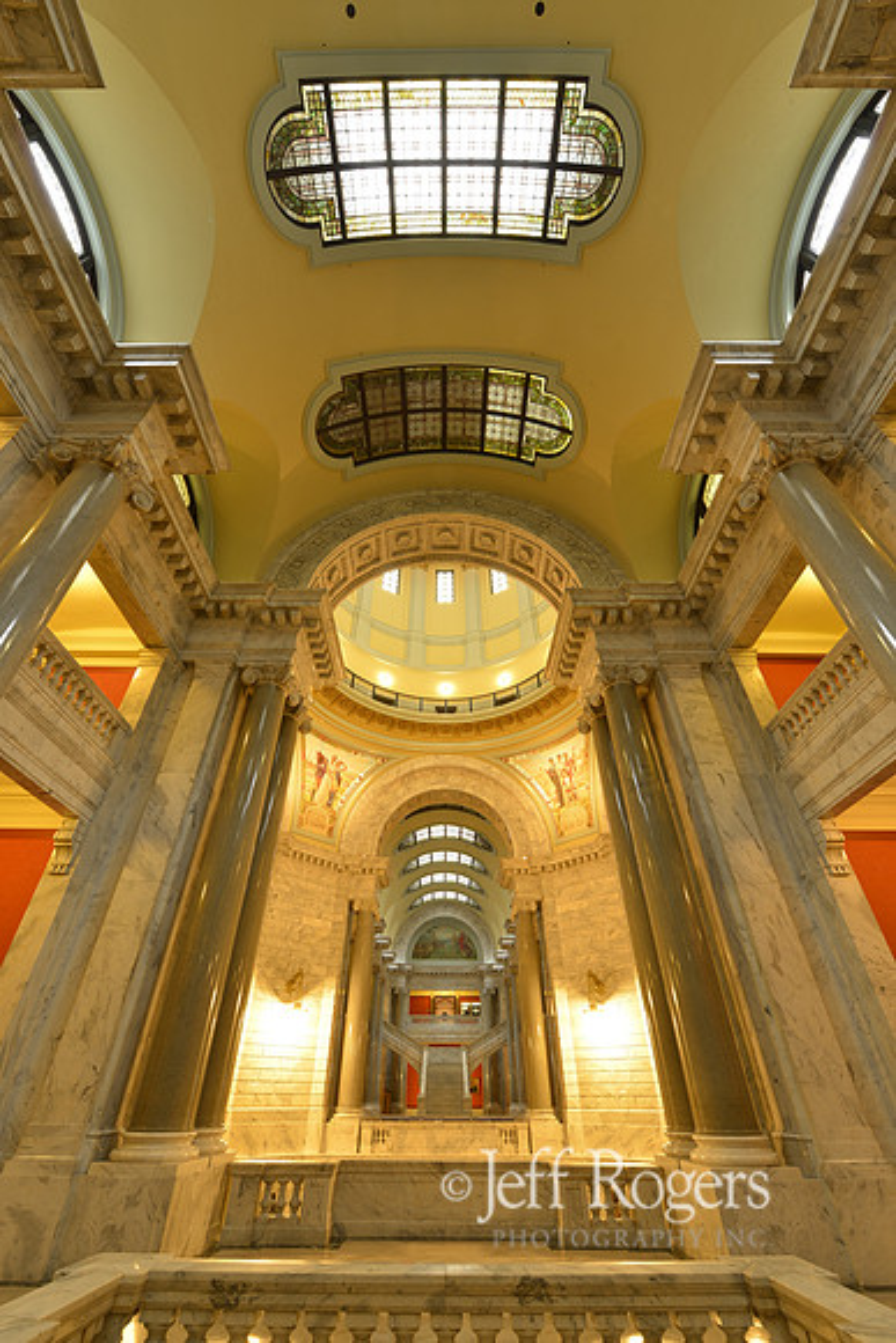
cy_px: 672
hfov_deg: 81.2
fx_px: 522
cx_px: 448
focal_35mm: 14
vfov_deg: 104.2
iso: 100
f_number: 11
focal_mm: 14
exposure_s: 5
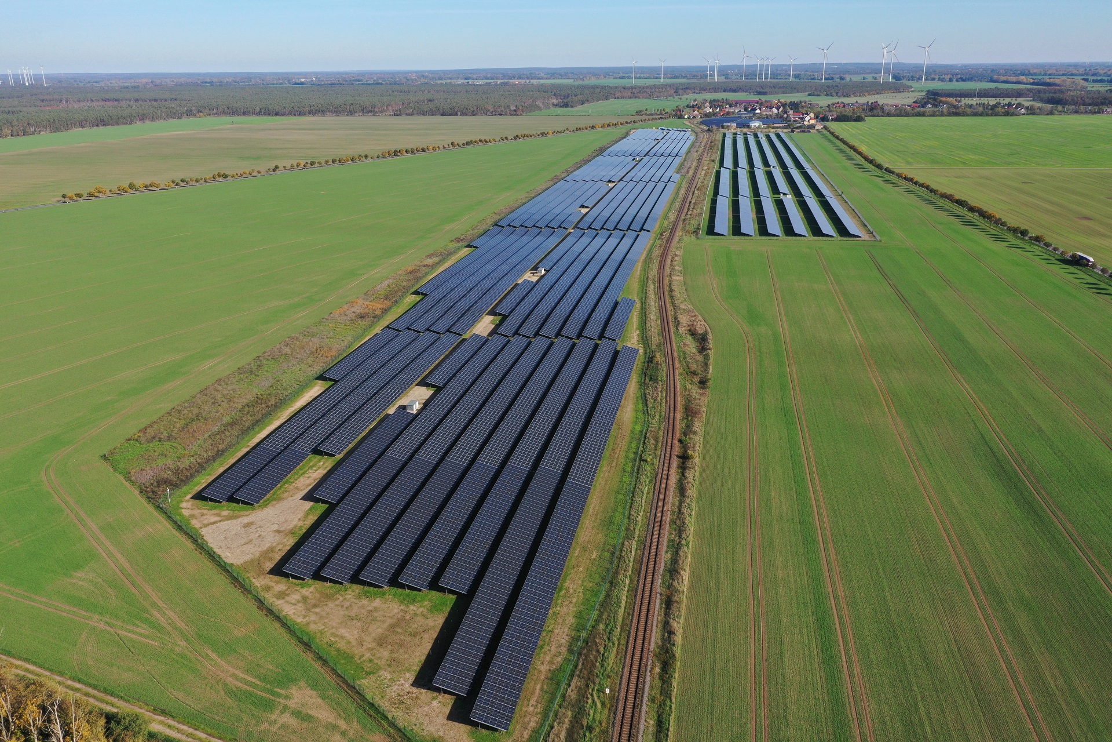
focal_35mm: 28
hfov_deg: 65.5
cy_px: 371
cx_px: 556
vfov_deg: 46.4
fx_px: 865
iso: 100
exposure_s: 1/400
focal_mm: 10.26
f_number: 5.6
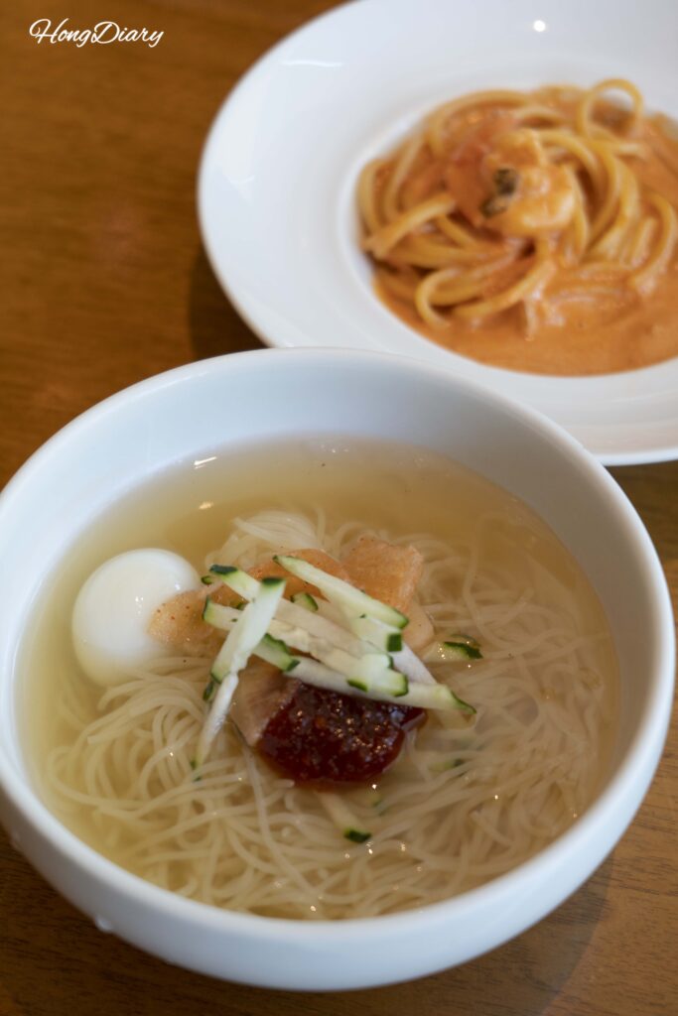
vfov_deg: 33.4
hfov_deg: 22.6
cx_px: 339
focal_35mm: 60
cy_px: 508
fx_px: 1694
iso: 500
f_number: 5.6
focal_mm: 60
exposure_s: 1/60
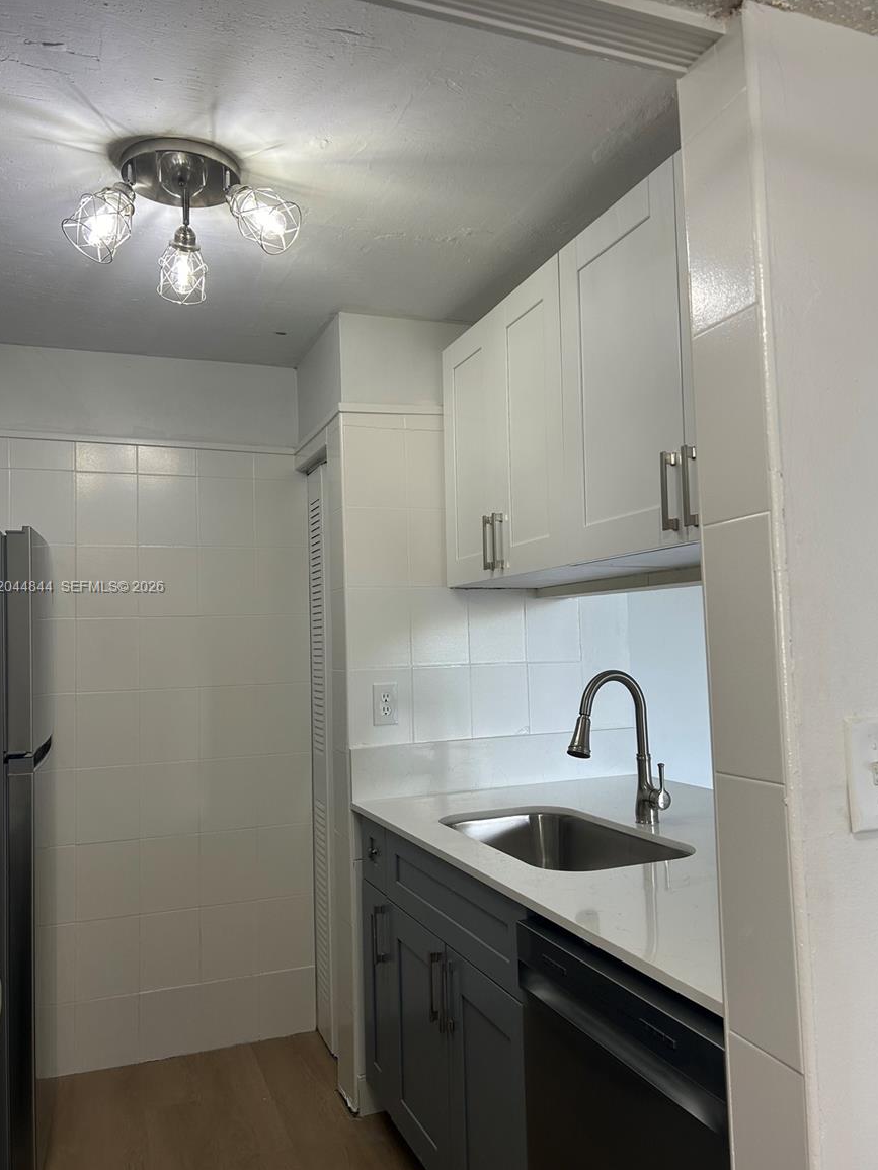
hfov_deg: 51.4
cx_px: 432
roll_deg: +1.0
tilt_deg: +3.9
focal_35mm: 27
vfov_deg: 65.3
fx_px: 913
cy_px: 588
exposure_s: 1/120
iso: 40
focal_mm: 5.7
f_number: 1.5
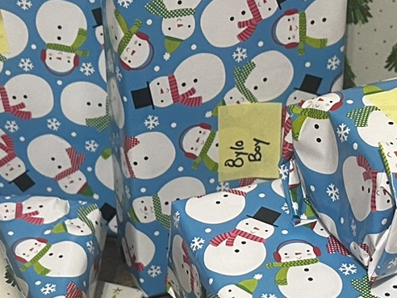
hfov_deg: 19.6
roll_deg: +1.1
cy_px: 238
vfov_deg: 14.7
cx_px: 211
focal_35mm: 100
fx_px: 1147
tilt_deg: -39.9
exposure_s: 1/60
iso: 400
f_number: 1.78
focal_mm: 6.86
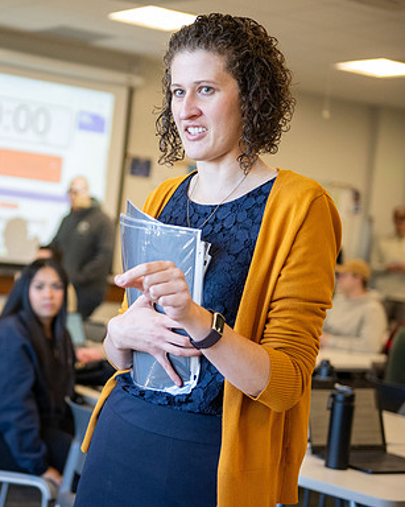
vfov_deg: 24.4
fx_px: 1169
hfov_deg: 19.3
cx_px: 41
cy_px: 253
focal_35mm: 78
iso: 2000
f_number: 2.8
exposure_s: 1/500
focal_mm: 55
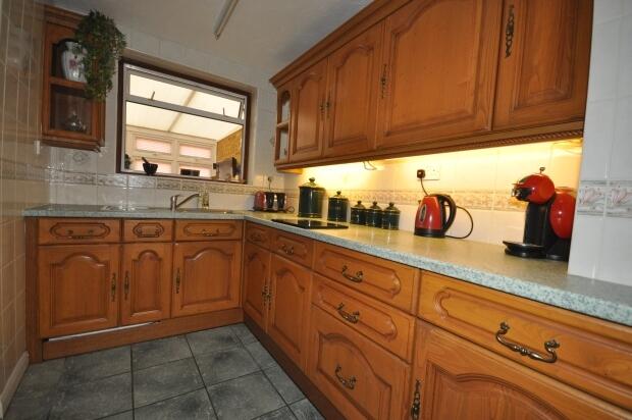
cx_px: 316
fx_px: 263
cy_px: 210
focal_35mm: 15
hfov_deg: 100.4
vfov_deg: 77.2
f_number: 4
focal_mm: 10
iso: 800
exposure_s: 1/60
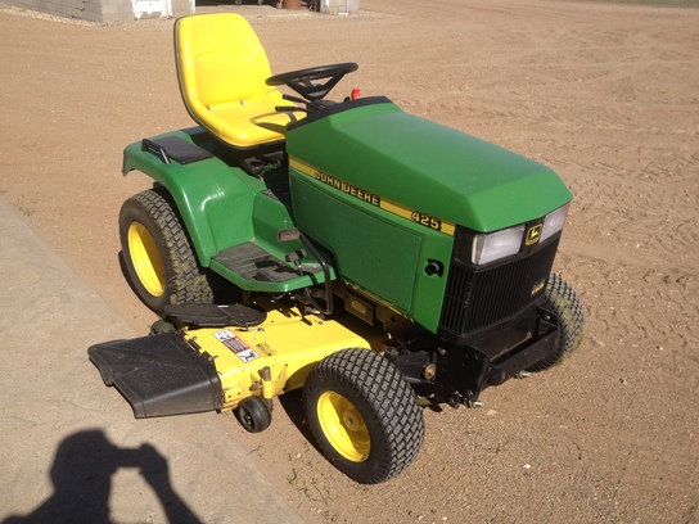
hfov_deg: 52.6
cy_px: 262
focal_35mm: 35
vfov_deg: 40.7
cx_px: 350
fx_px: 707
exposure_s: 1/1727
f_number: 2.4
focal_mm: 4.28
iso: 64
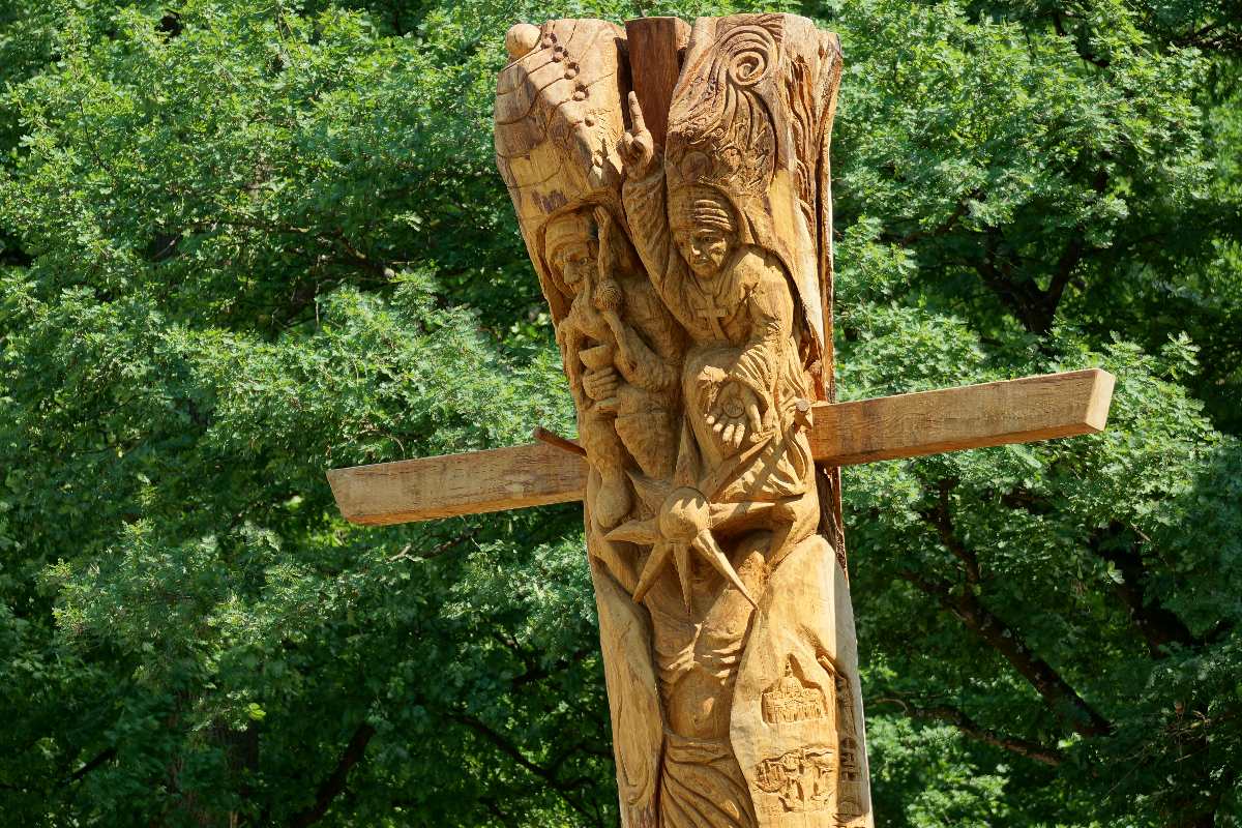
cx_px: 621
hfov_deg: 12.5
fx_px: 5692
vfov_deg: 8.3
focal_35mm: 165
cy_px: 414
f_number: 4.5
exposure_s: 1/200
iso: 100
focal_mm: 110
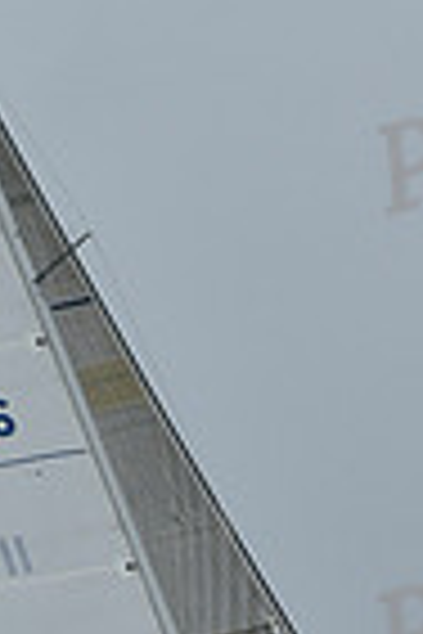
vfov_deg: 7.2
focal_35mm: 288
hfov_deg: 4.8
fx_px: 5076
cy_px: 396
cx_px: 146
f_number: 8
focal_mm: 70
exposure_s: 1/1000
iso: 320
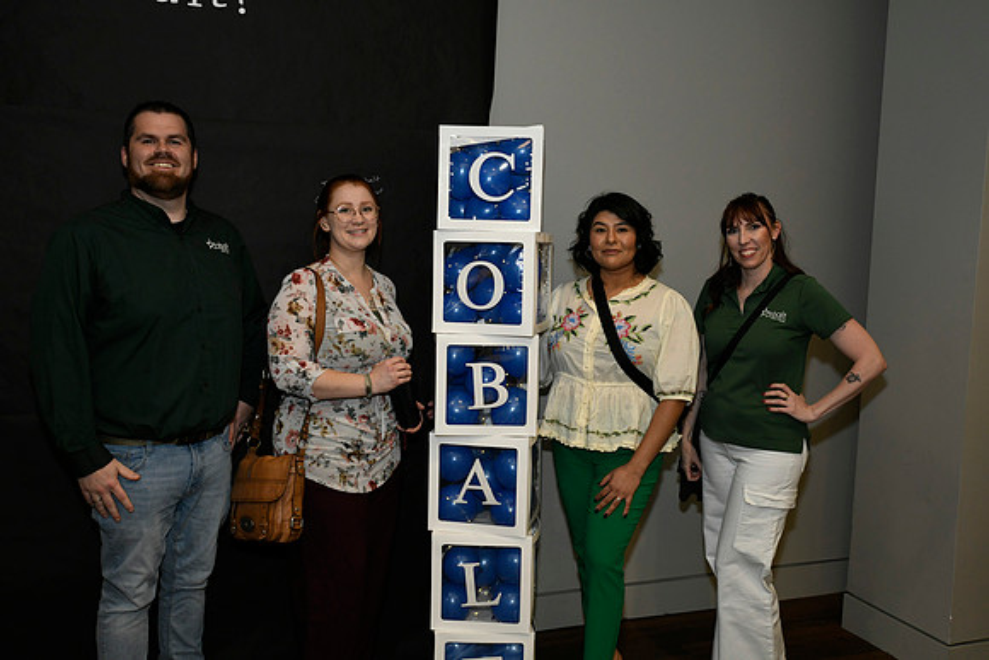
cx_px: 494
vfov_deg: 37.9
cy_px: 330
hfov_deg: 54.4
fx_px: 962
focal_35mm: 35
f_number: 8
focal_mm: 35
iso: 1600
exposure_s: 1/60
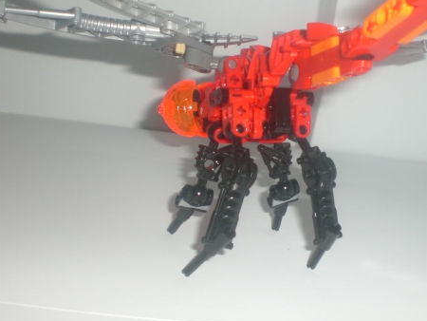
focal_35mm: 54
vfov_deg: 26.9
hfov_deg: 35.2
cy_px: 105
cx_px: 282
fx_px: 666
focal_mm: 6.3
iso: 100
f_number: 3.1
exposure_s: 1/60
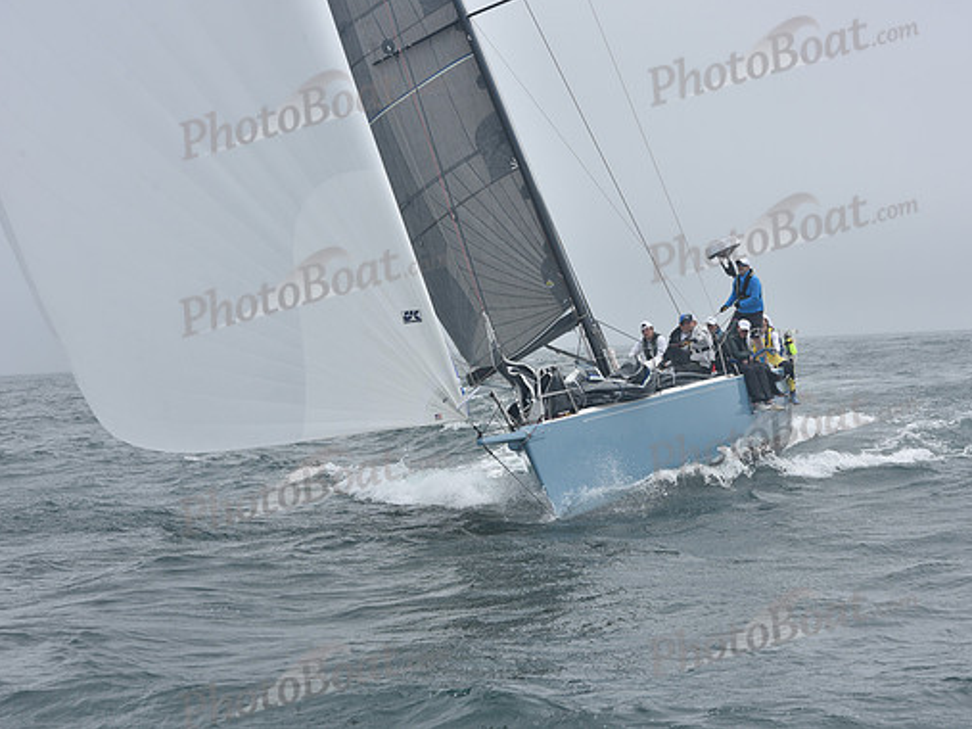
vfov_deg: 19.1
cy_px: 360
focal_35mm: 77
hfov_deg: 25.3
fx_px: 2162
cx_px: 550
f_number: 10
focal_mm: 70
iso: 250
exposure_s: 1/800
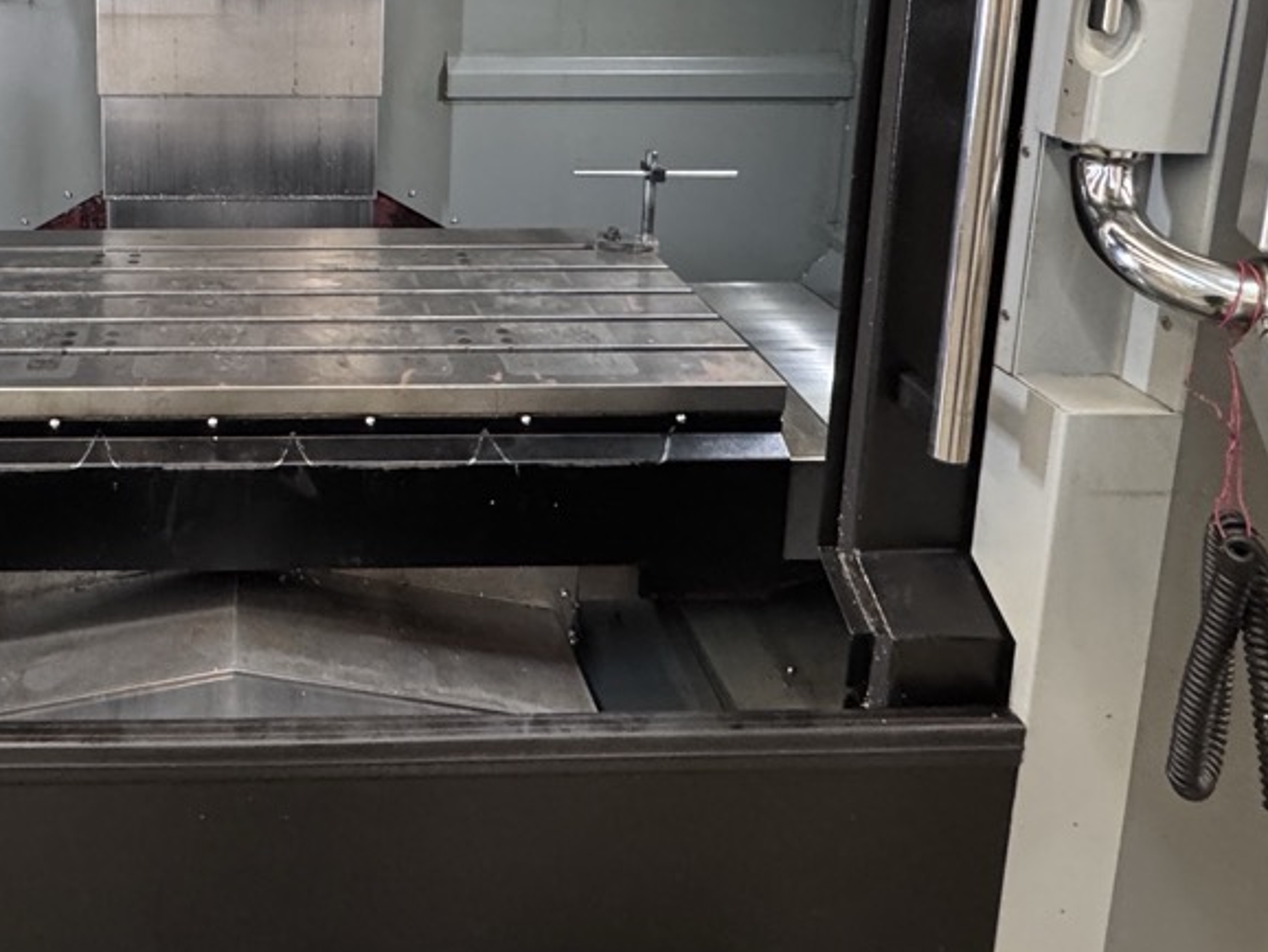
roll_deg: -1.0
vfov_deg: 40.9
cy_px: 48
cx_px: 272
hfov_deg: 54.7
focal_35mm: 31
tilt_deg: -9.8
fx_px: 1136
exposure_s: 1/60
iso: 400
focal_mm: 2.22
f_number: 2.2
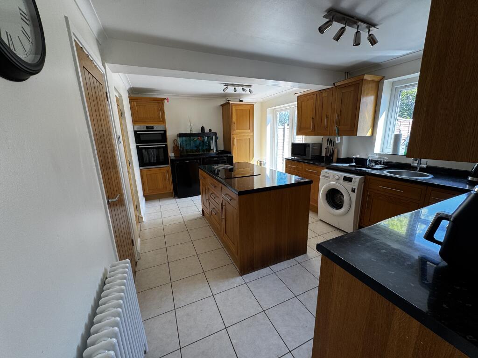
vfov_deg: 85.7
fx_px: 193
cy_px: 179
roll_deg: +1.6
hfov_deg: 102.1
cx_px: 239
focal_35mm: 14
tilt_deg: -12.6
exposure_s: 1/99
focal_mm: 2.22
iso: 80
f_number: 2.2
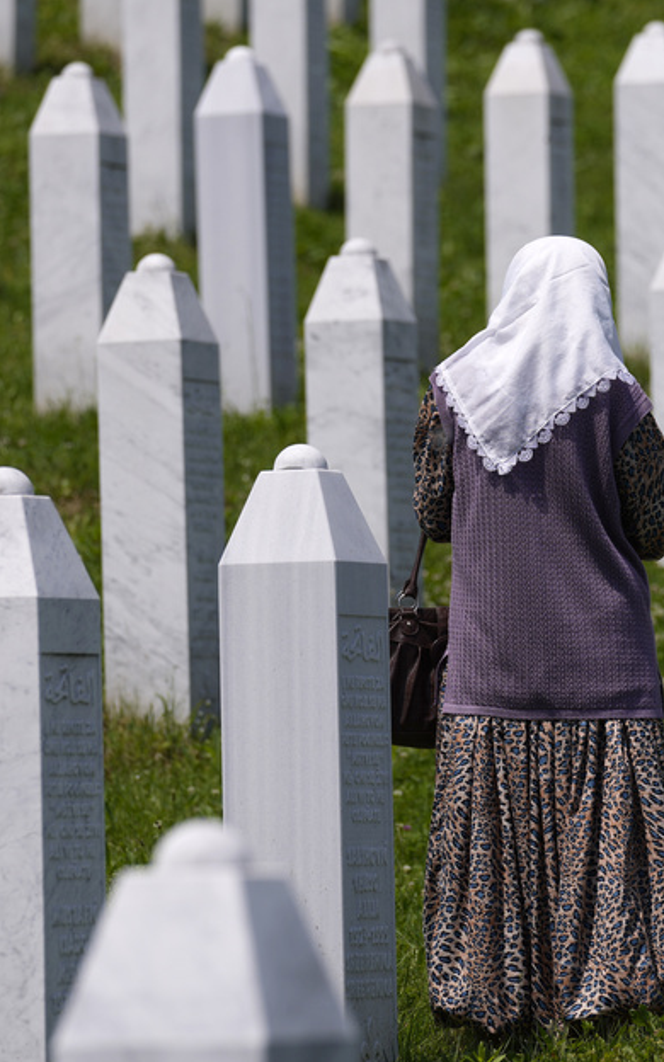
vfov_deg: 7.3
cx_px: 444
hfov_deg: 4.6
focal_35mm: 286
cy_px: 534
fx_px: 8281
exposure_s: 1/2500
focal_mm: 171
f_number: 4
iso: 100
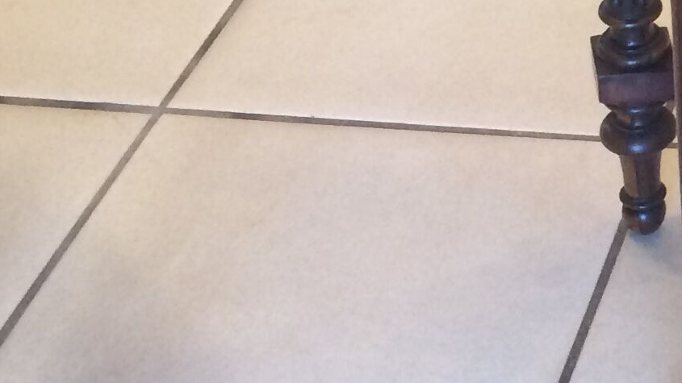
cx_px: 1193
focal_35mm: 122
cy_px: -223
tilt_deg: -30.0
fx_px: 2206
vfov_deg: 9.6
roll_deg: -2.0
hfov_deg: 15.4
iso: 200
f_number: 2.2
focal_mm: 4.15
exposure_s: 1/33
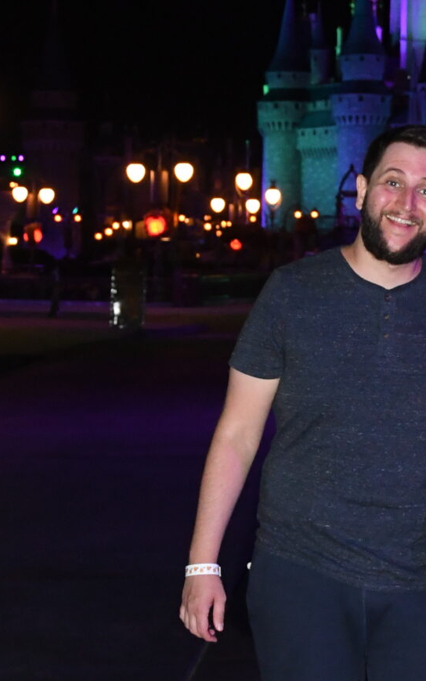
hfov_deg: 11.1
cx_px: 388
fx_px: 2173
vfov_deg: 17.8
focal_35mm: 117
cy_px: 238
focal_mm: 26
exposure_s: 1/30
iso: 3200
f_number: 5.6
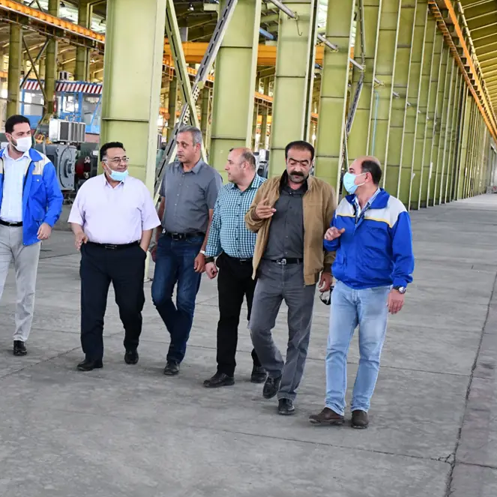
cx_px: 159
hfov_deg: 23.5
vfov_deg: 23.7
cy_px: 249
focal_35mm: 73
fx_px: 1186
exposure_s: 1/100
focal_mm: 38
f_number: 4.2
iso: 3200
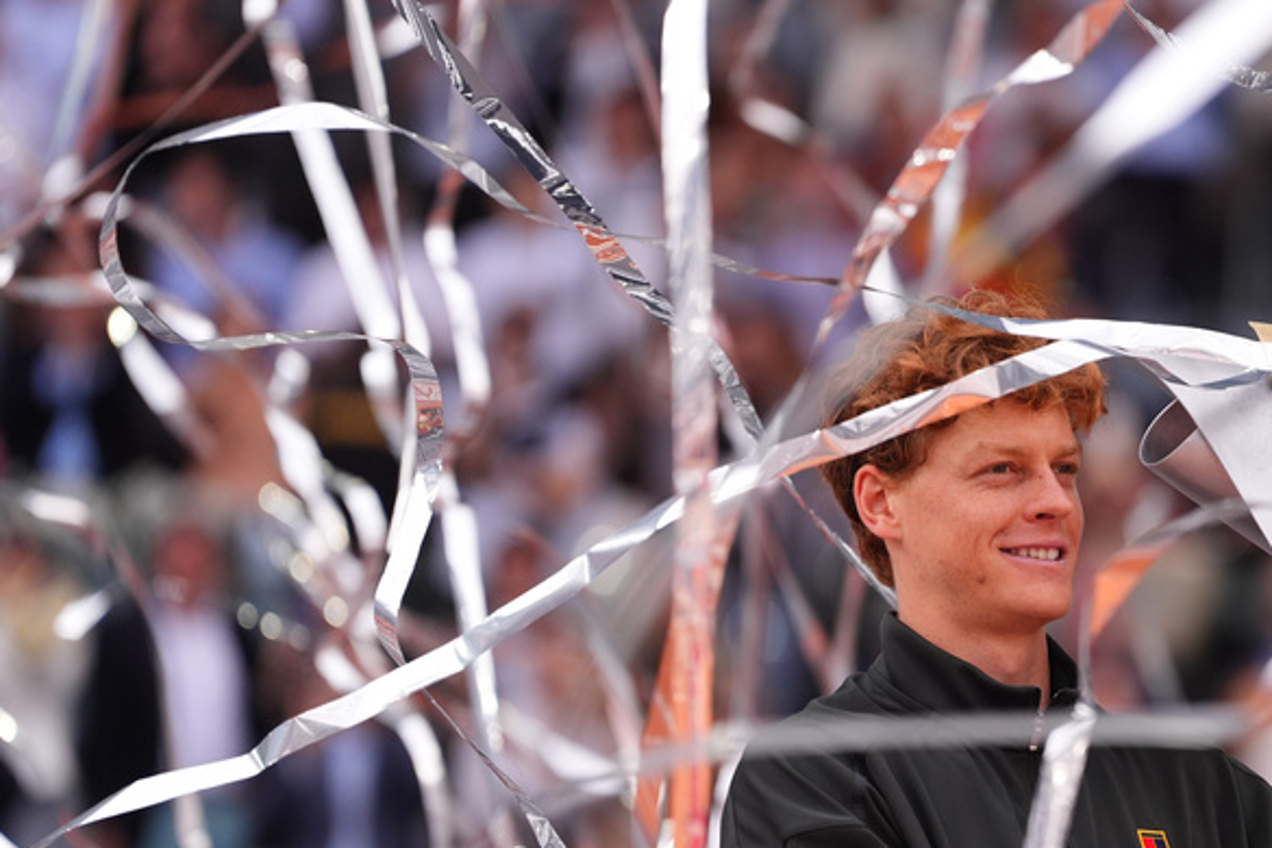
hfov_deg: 5.9
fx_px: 12366
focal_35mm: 350
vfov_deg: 3.9
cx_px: 1096
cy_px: 496
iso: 800
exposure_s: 1/4000
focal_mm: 200
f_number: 2.8
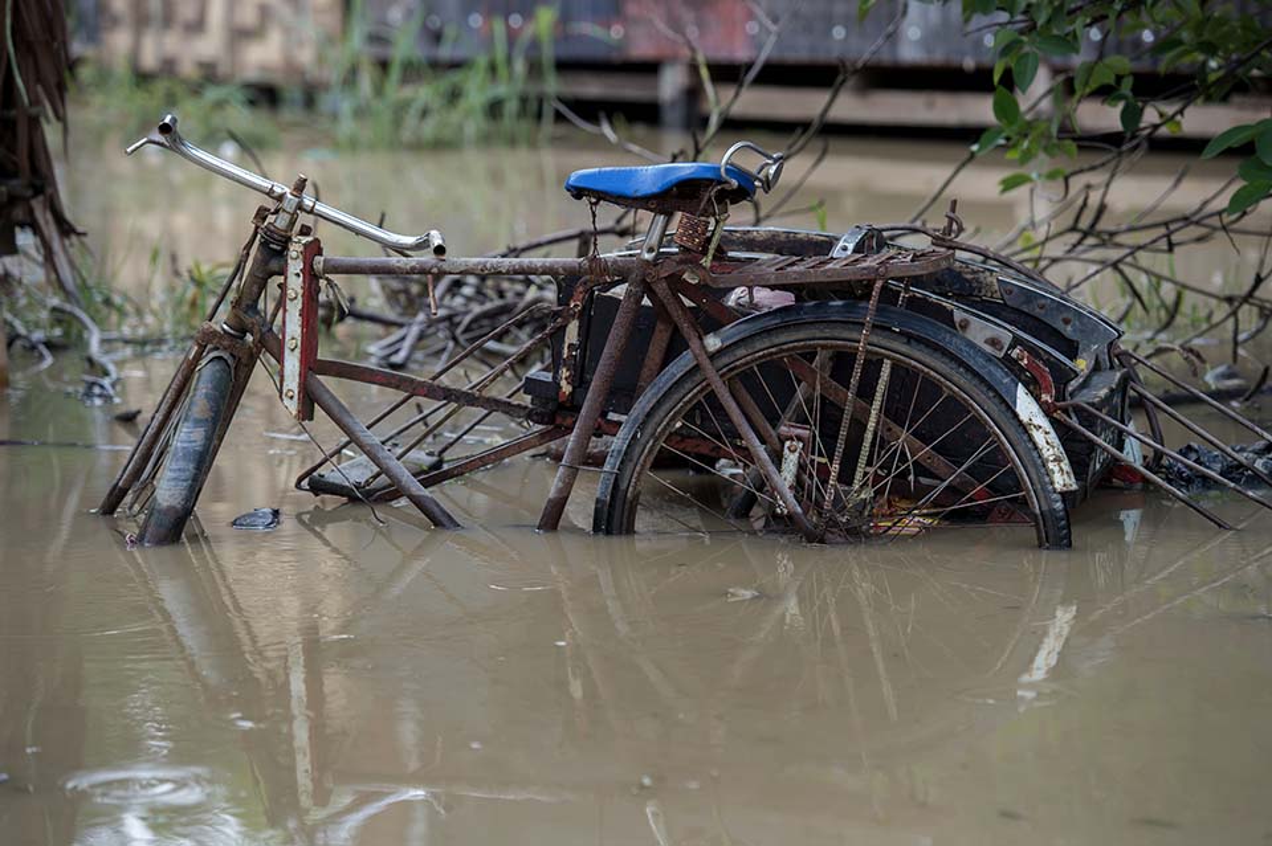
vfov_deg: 10.5
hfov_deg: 15.8
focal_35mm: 130
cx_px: 636
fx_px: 4591
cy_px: 423
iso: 800
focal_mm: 130
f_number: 4.5
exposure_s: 1/400
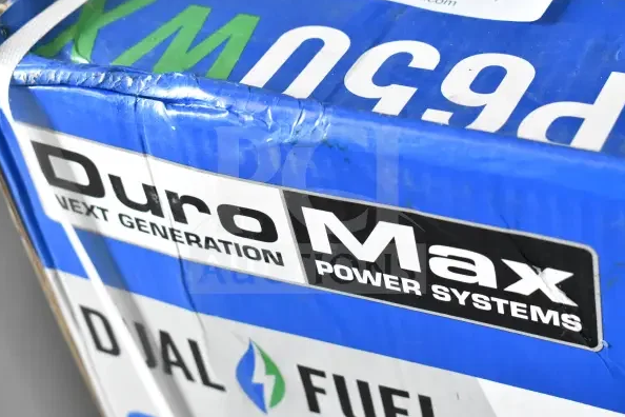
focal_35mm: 74
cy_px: 210
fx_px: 1285
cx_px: 307
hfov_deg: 27.3
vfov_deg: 18.4
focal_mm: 48
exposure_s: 1/125
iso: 6400
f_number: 5.6
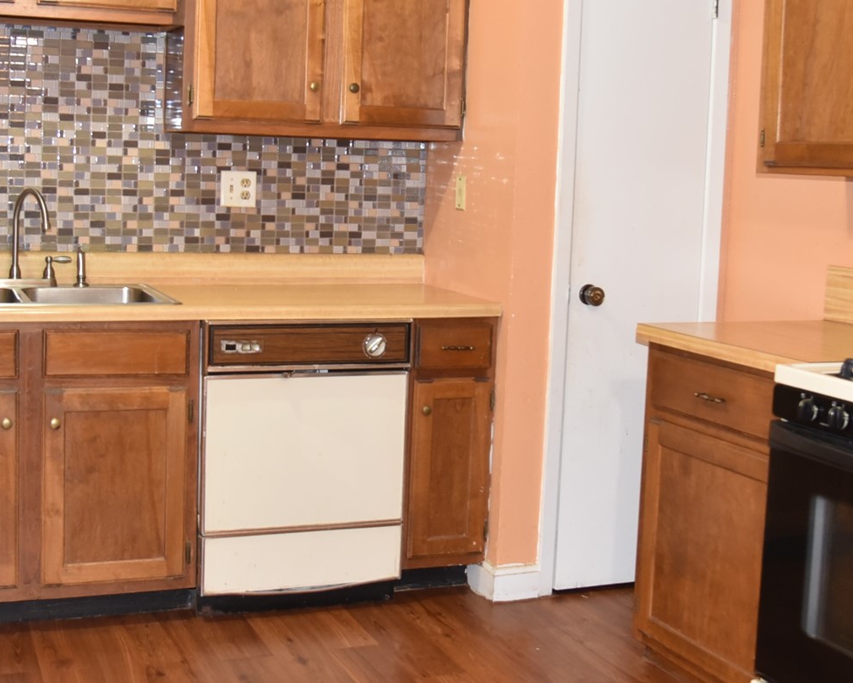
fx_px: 1263
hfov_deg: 37.3
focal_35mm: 50
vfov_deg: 30.2
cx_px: 371
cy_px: 281
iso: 2000
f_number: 4
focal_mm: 24
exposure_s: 1/60
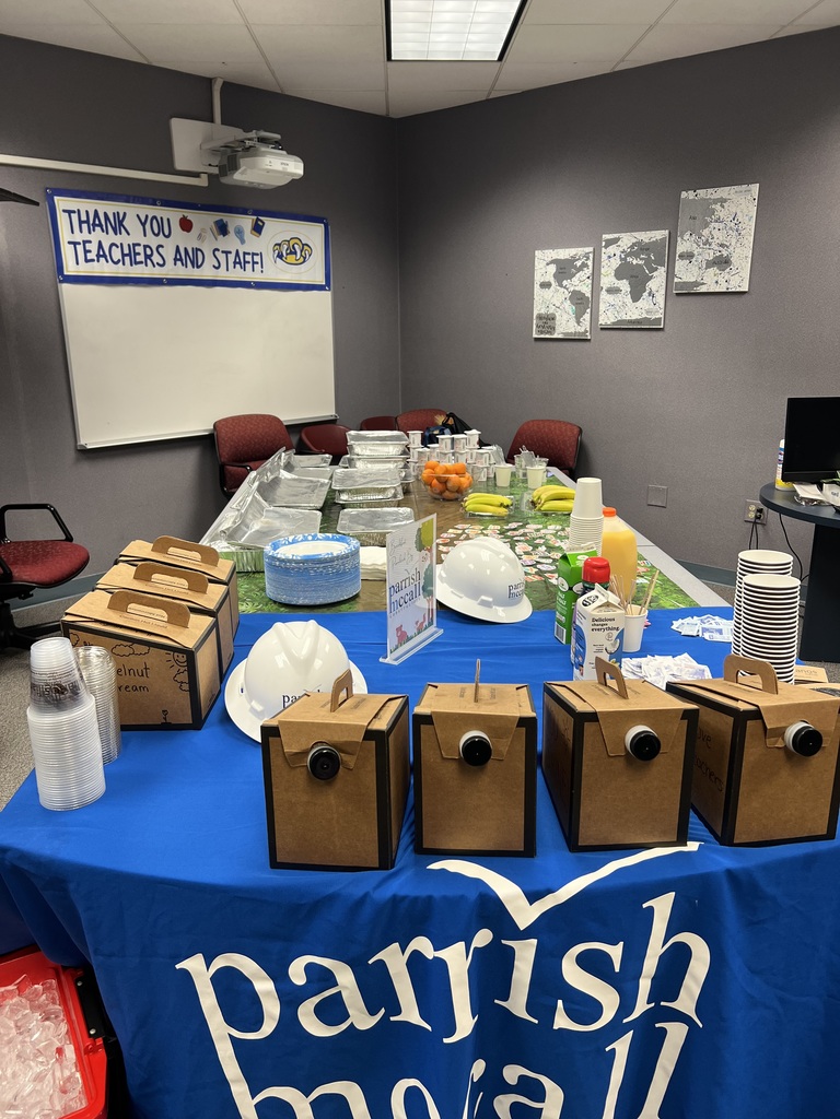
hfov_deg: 53.1
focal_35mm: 26
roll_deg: +0.9
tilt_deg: -16.7
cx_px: 420
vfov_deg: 67.3
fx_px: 841
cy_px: 560
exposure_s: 1/60
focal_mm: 5.7
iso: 80
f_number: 1.5
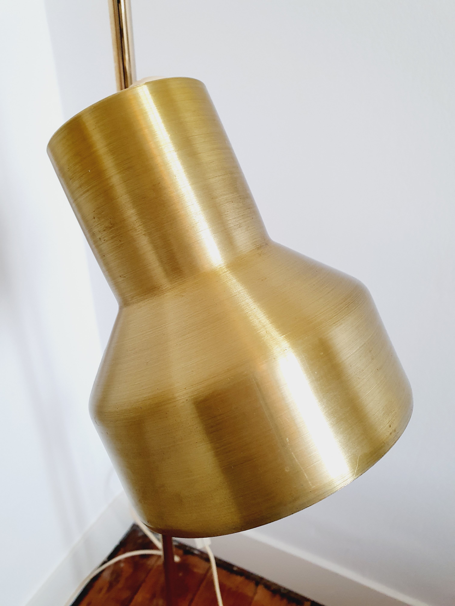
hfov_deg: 53.1
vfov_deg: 67.3
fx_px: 456
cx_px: 228
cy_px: 303
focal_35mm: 26
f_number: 2.4
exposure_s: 1/100
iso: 200
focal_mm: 4.32
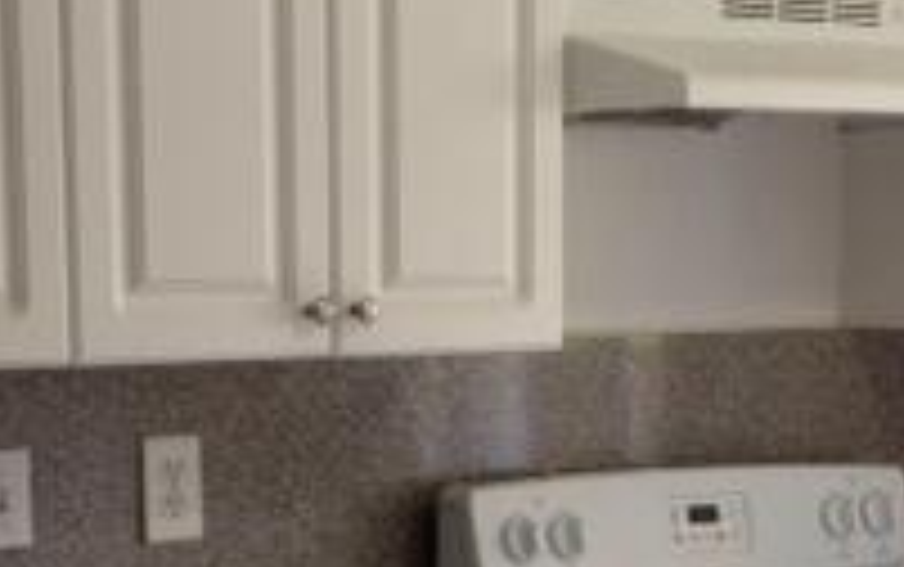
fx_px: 2910
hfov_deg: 17.6
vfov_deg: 11.0
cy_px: 590
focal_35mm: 118
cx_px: 346
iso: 64
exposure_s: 1/24
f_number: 2.4
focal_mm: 4.28
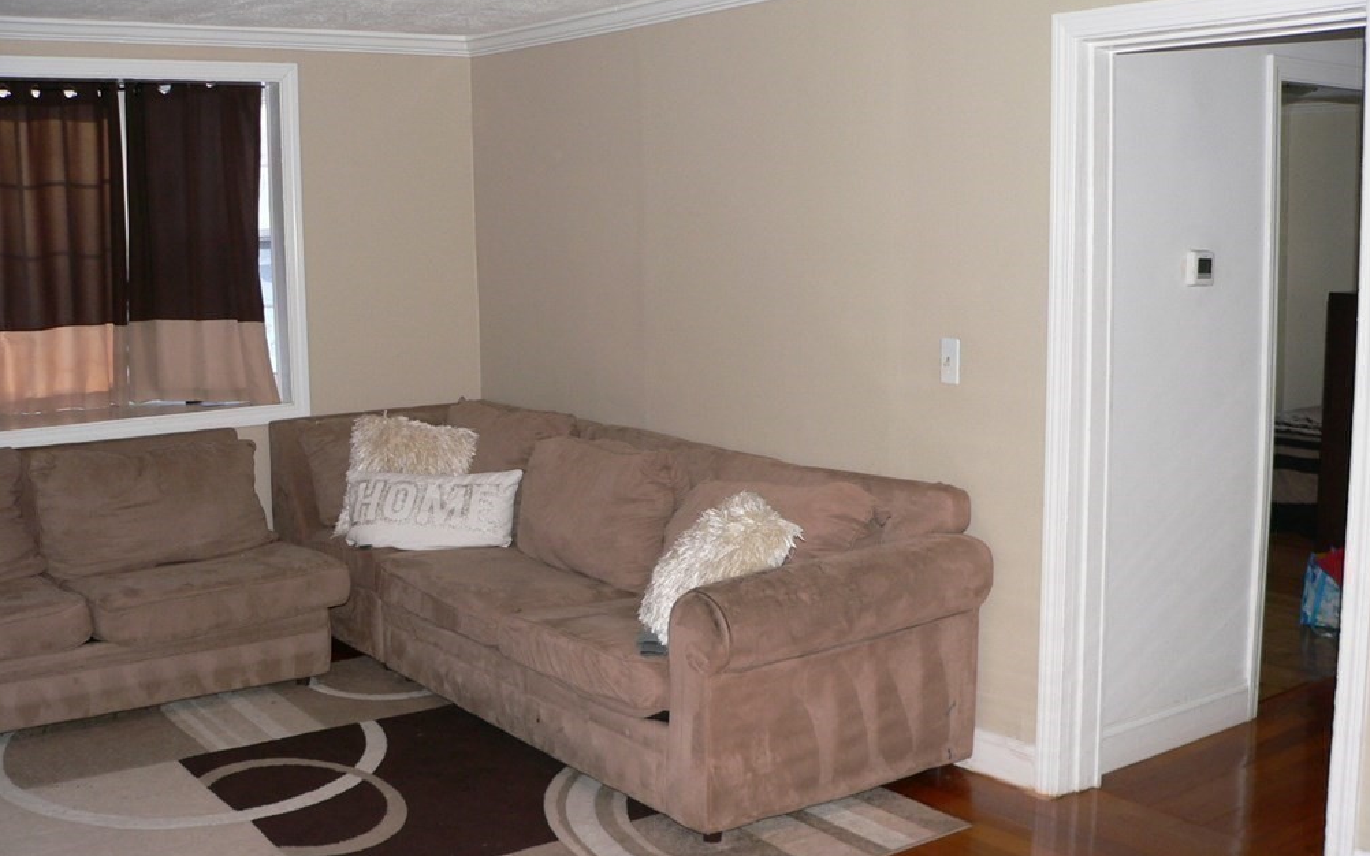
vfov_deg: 32.8
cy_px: 453
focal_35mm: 39
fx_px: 1456
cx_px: 677
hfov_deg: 50.4
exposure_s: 1/60
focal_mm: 6
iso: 150
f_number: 2.8
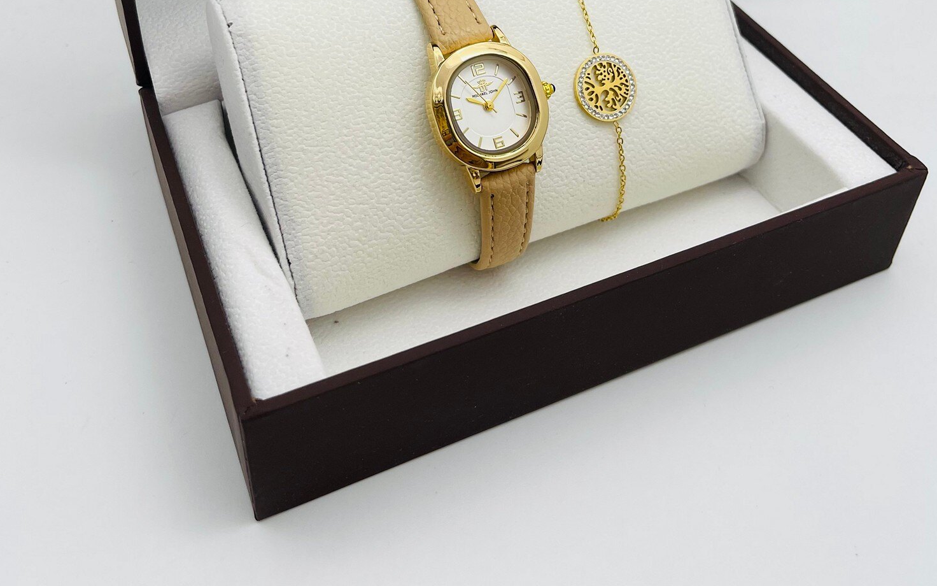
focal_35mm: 36
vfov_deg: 33.0
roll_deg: -2.5
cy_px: 31
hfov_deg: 54.0
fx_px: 919
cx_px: 473
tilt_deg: -36.2
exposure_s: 1/344
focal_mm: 5.1
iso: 32
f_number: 1.6
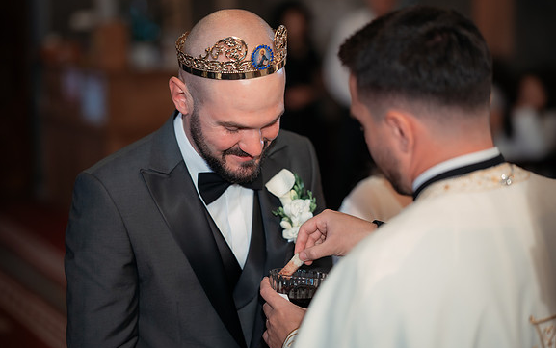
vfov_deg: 15.0
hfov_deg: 23.8
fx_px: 1319
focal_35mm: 87
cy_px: 175
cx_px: 278
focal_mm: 85
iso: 1600
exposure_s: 1/200
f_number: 1.8
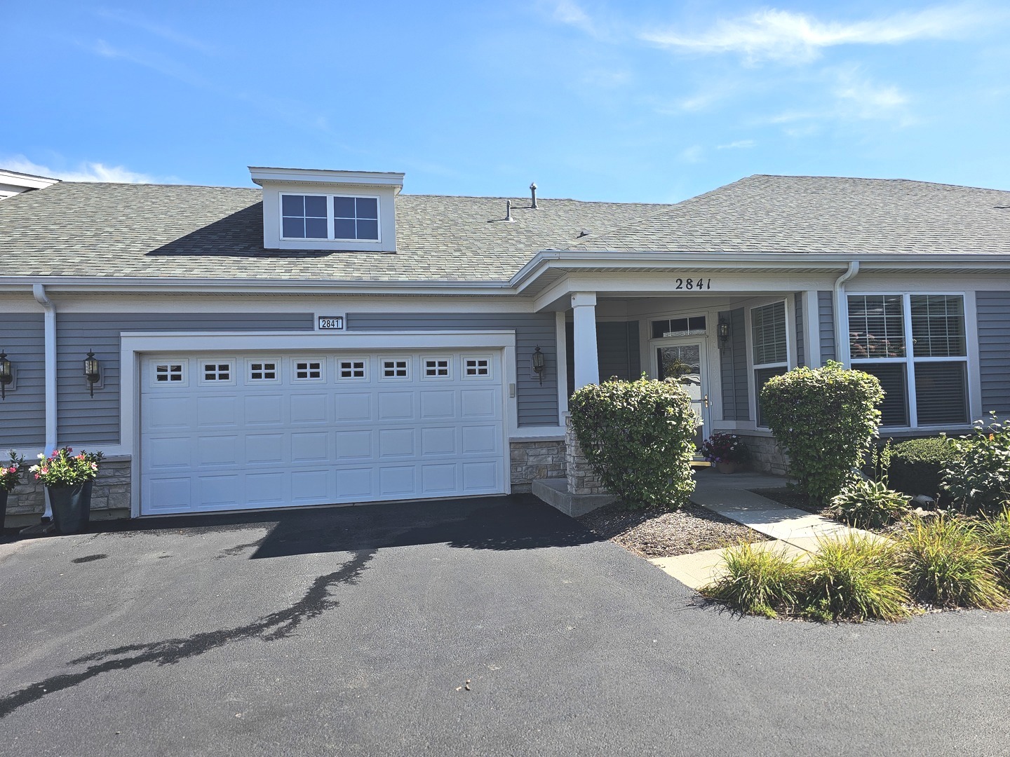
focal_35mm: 23
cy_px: 378
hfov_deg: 73.9
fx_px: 671
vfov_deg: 58.9
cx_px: 505
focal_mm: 6.3
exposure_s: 1/468
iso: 10
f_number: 1.7
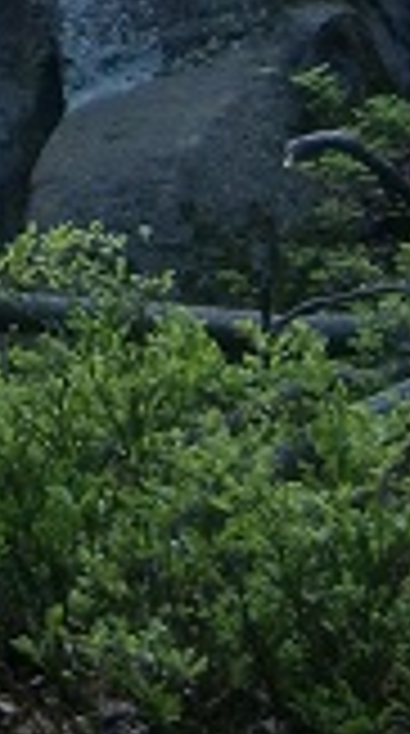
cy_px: -408
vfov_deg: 15.4
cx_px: -300
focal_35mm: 127
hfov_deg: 9.1
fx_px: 2469
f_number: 2.8
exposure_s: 1/50
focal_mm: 4.7
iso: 80
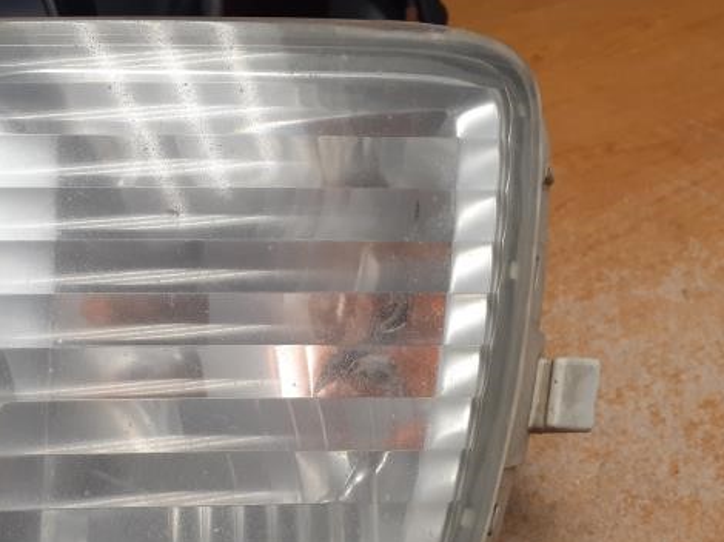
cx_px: 259
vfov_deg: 31.3
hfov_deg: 40.9
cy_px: 359
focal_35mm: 46
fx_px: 962
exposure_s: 1/60
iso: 160
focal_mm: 3.6
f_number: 1.9
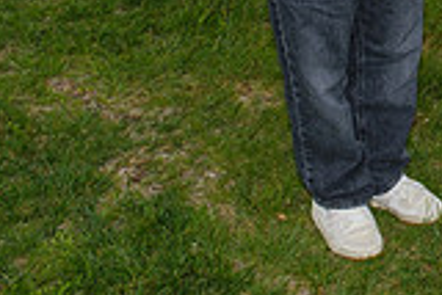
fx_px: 1069
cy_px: -120
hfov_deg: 20.2
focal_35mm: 87
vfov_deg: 14.8
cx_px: 655
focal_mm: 16
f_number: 8
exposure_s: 1/125
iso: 200
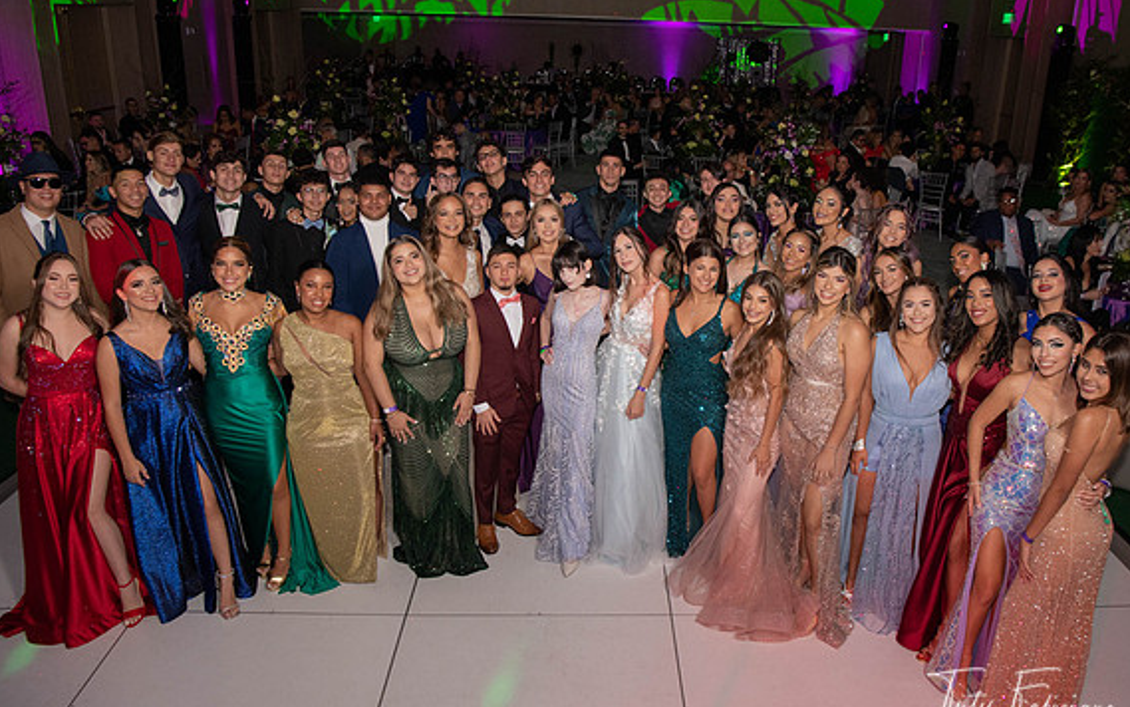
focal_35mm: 28
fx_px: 863
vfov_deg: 44.6
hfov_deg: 66.3
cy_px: 350
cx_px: 627
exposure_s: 1/125
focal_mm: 24
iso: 1250
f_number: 6.3
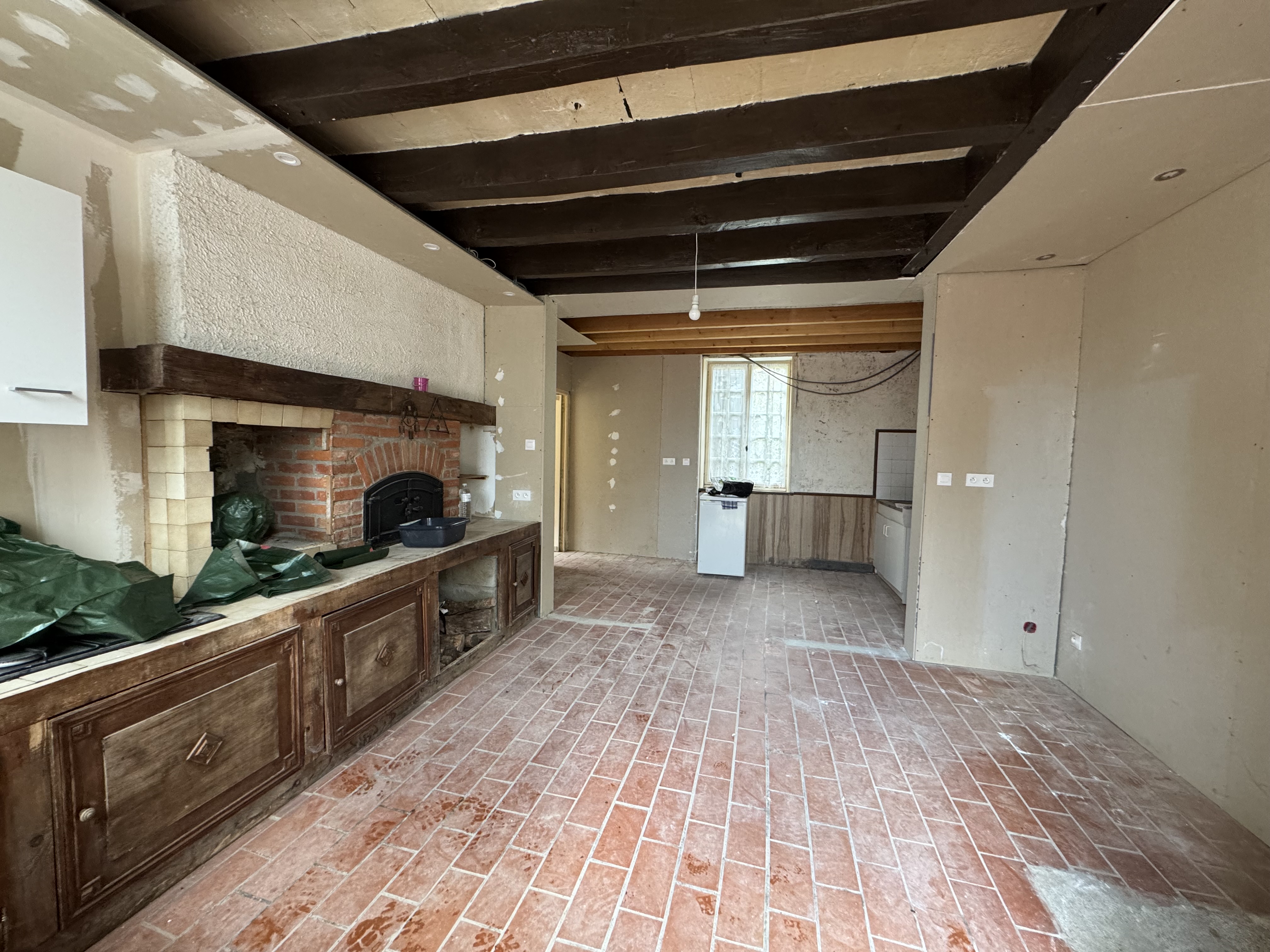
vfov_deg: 85.7
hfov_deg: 102.1
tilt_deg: -2.6
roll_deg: -1.1
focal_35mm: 14
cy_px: 476
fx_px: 514
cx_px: 635
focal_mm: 2.22
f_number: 2.2
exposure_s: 1/60
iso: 320
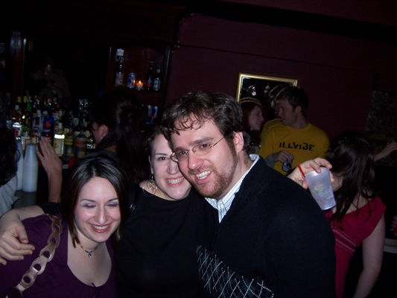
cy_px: 149
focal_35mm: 36
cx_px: 198
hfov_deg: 51.3
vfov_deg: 39.7
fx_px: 413
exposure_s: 1/60
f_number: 2.8
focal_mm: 6.2
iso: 125
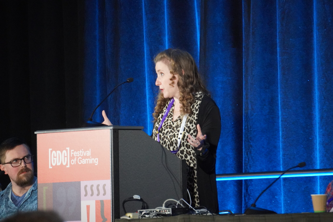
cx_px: 166
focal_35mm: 315
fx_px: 2914
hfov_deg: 6.5
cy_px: 111
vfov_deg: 4.4
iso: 6400
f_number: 6.3
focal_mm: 210
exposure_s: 1/80
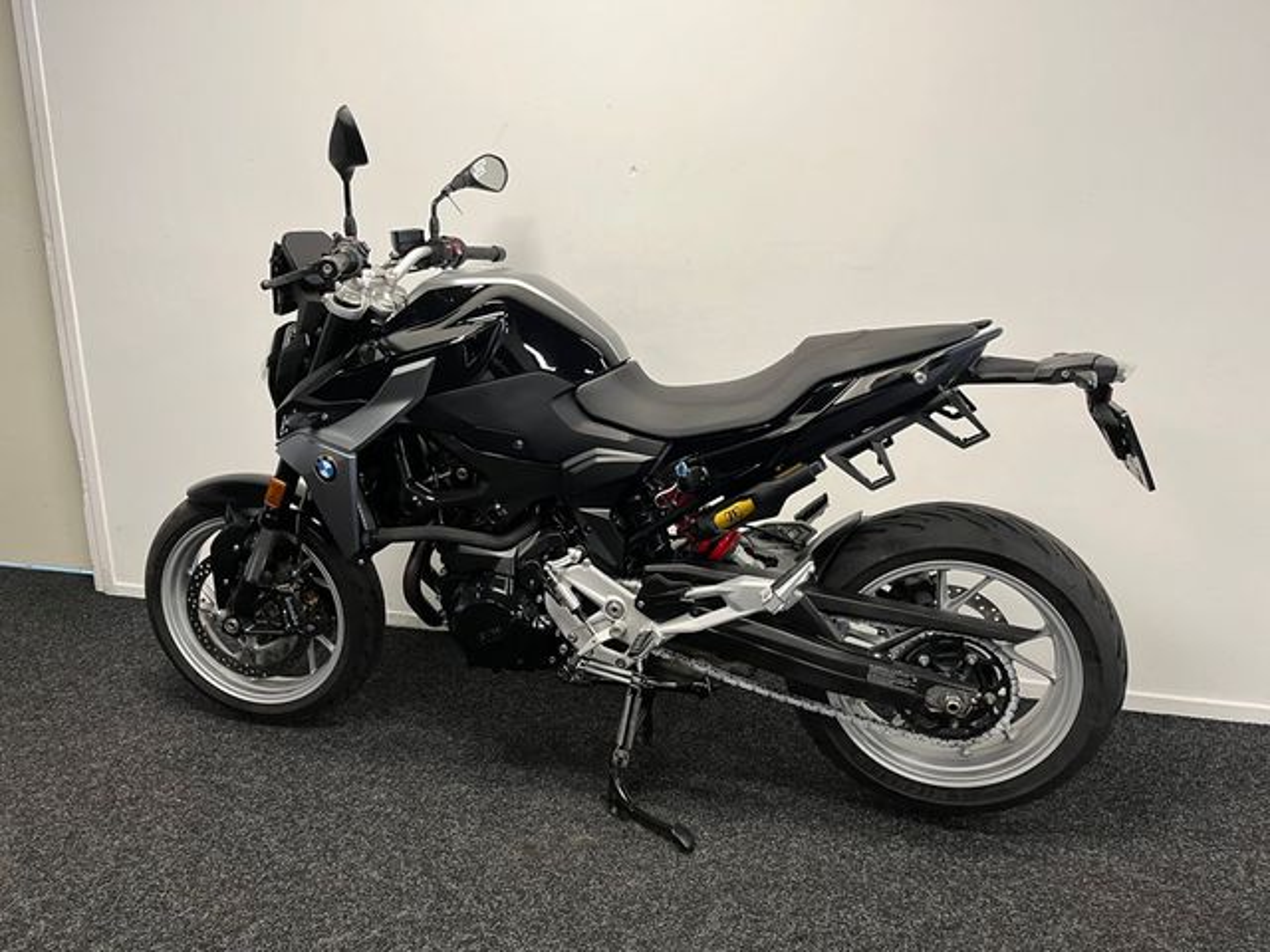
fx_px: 954
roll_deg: +0.5
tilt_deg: -13.7
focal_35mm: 26
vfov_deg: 53.1
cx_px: 635
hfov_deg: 67.3
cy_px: 476
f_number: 1.6
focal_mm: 5.1
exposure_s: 1/50
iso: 100
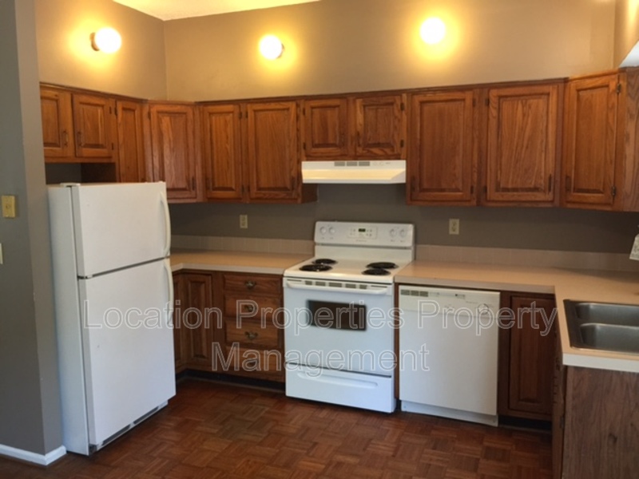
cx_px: 320
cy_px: 240
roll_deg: -0.2
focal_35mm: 29
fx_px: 535
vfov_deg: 48.2
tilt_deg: -7.2
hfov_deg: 61.7
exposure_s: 1/15
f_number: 2.2
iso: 125
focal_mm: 4.15
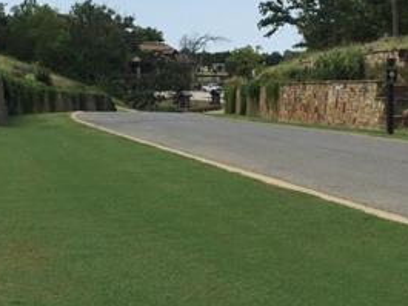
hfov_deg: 27.7
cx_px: 180
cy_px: 86
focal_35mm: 70
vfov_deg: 20.9
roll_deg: -1.7
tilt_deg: -0.4
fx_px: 825
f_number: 2.2
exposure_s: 1/2475
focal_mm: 4.15
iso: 32
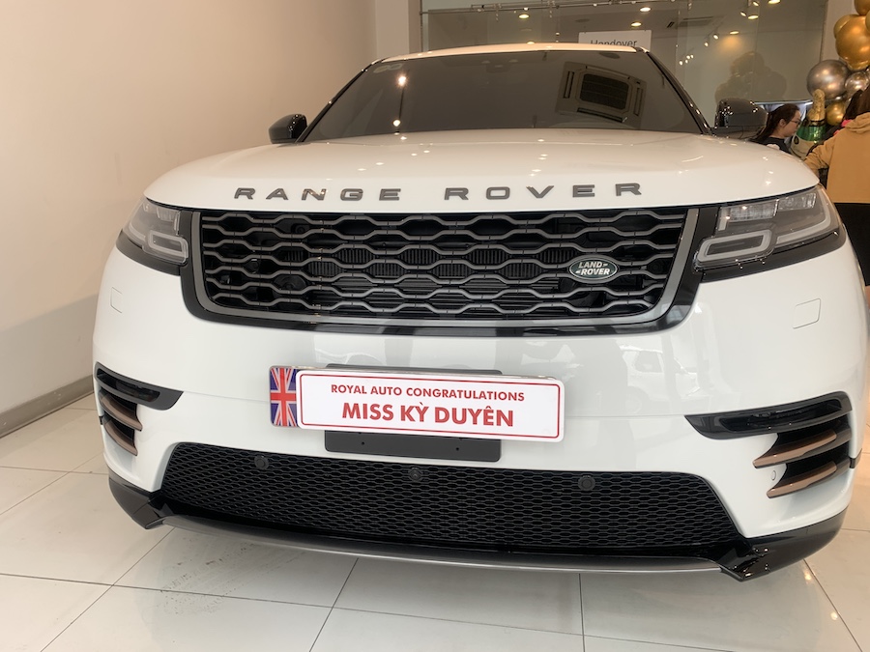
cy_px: 326
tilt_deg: -11.3
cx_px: 435
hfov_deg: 67.3
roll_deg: +1.6
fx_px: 653
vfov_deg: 53.1
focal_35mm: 26
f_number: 1.8
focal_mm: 4.25
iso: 40
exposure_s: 1/122
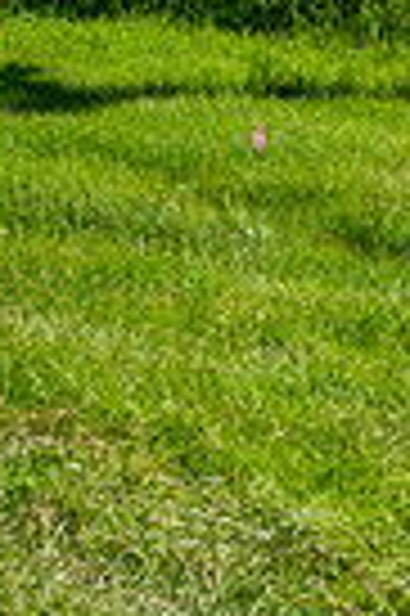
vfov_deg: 12.3
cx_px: 29
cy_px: 162
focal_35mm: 167
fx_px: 2860
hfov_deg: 8.2
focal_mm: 34
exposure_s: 1/400
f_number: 8
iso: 200
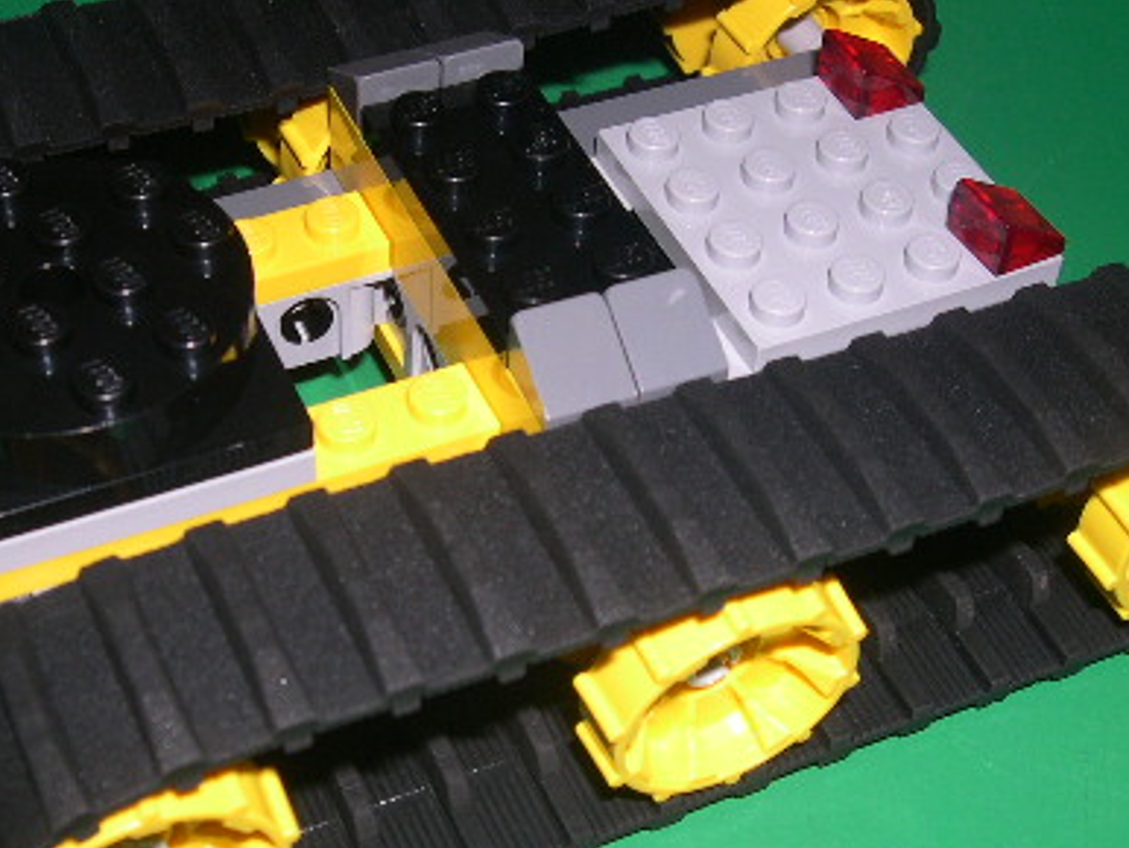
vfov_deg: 23.3
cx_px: 456
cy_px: 421
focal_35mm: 63
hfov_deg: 30.6
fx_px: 2056
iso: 100
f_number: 7.6
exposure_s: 1/60
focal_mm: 8
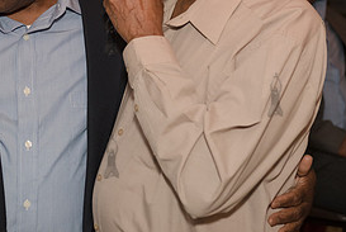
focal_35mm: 110
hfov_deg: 18.4
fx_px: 1059
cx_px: 82
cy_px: 14
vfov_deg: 12.4
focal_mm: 48
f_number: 3.5
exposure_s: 1/400
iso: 1250
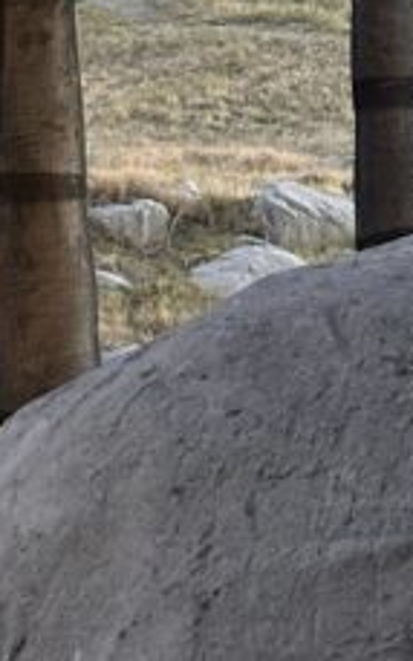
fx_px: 4109
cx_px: -630
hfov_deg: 5.5
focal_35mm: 228
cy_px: -121
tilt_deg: +9.0
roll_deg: -0.2
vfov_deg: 9.1
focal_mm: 6.86
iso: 250
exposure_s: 1/51
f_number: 1.78
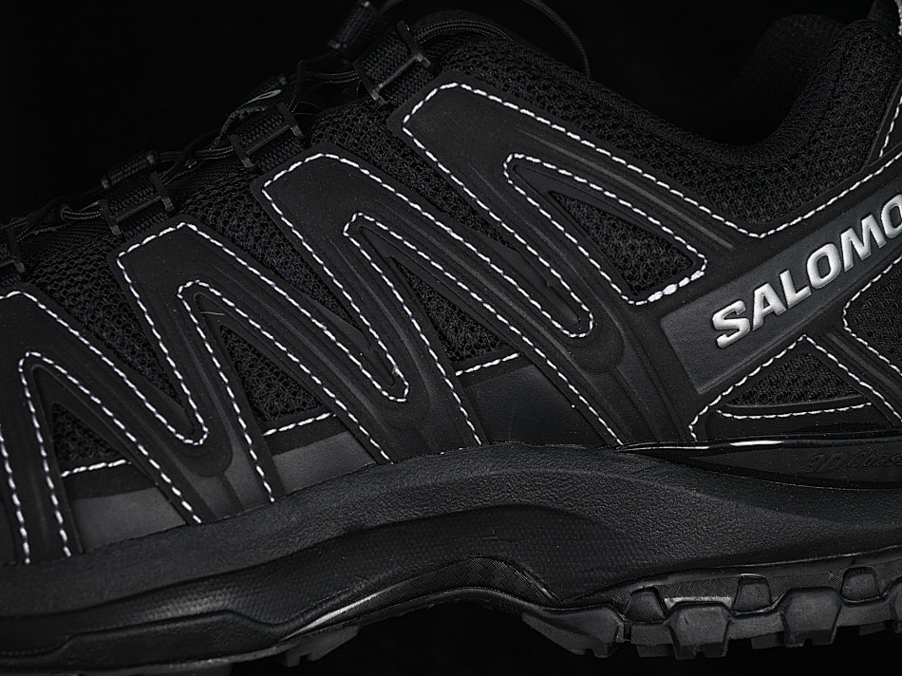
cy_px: 336
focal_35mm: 82
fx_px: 2136
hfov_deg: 23.8
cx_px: 441
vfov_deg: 18.0
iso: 160
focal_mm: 50
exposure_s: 1/50
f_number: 6.3
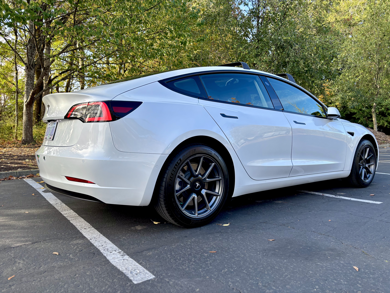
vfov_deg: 53.1
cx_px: 195
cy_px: 146
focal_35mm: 26
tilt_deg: -1.0
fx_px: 293
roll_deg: -0.7
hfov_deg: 67.3
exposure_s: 1/397
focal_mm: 5.96
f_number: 1.6
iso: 50
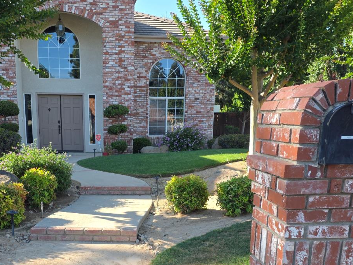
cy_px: 208
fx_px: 388
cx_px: 119
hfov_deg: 48.2
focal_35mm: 38
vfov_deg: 36.6
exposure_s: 1/1212
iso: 80
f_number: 1.7
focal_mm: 6.25
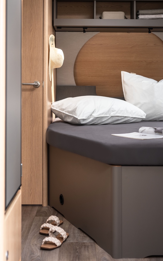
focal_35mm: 52
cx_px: 87
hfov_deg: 24.9
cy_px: 129
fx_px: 370
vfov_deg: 38.9
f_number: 2.8
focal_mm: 50
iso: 250
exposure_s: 1/125
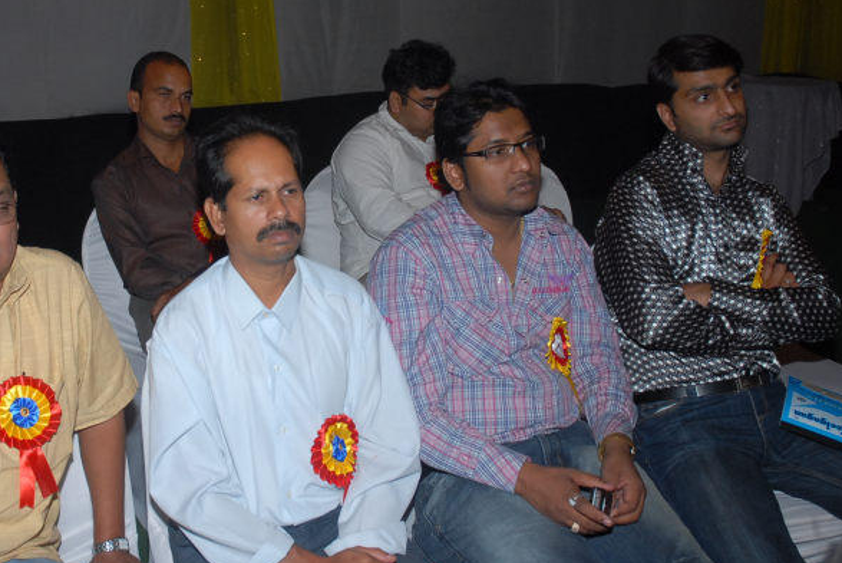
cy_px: 208
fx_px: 1053
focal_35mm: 45
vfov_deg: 29.8
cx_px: 297
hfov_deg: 43.1
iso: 400
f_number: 5.6
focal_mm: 22
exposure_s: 1/125
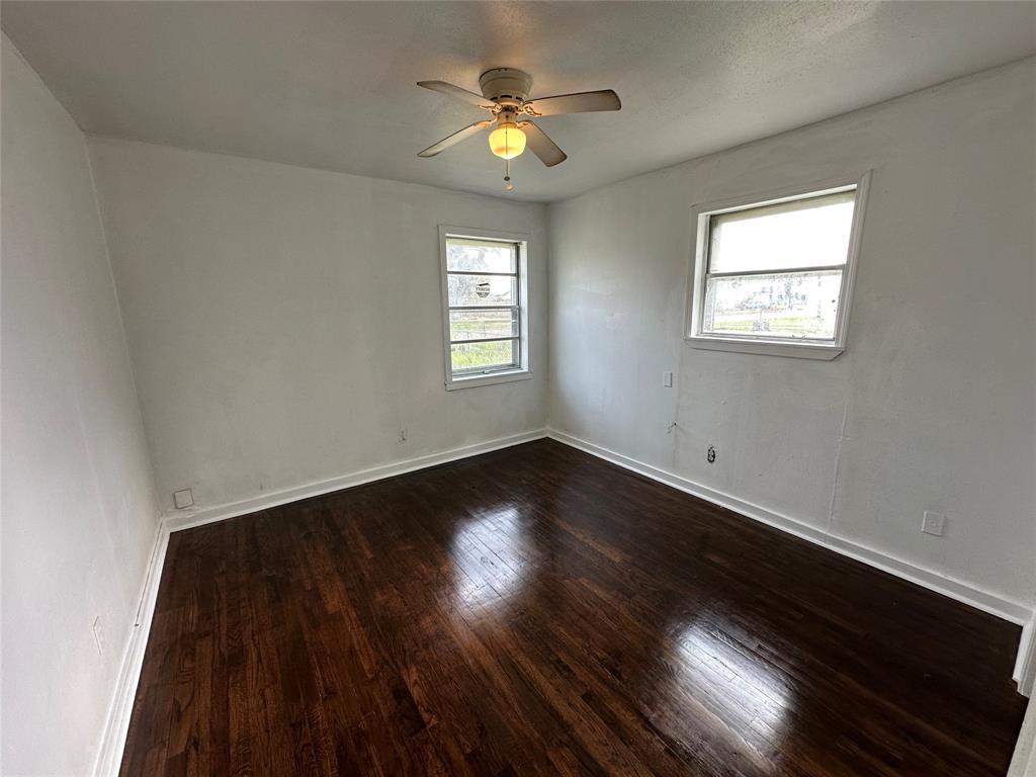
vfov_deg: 85.7
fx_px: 419
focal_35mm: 14
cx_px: 518
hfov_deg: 102.1
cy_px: 388
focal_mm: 2.22
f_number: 2.2
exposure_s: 1/120
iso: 100
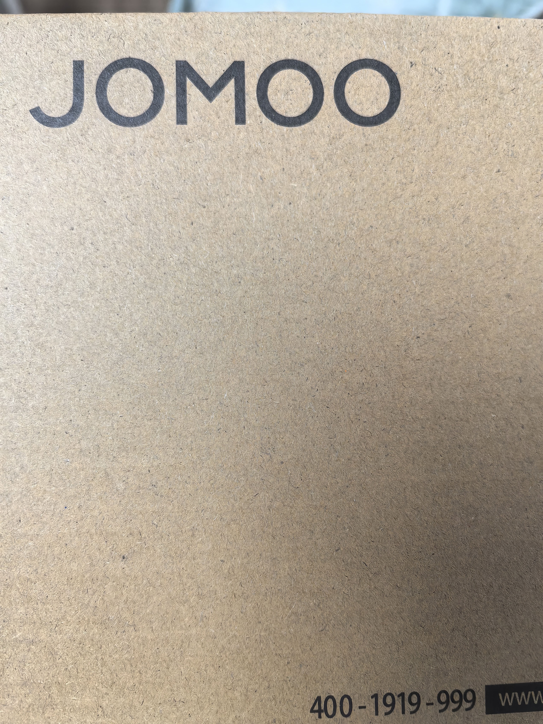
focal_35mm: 27
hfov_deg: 51.4
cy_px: 362
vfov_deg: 65.3
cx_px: 272
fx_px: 565
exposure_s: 1/100
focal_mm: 5.75
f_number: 2
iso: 320
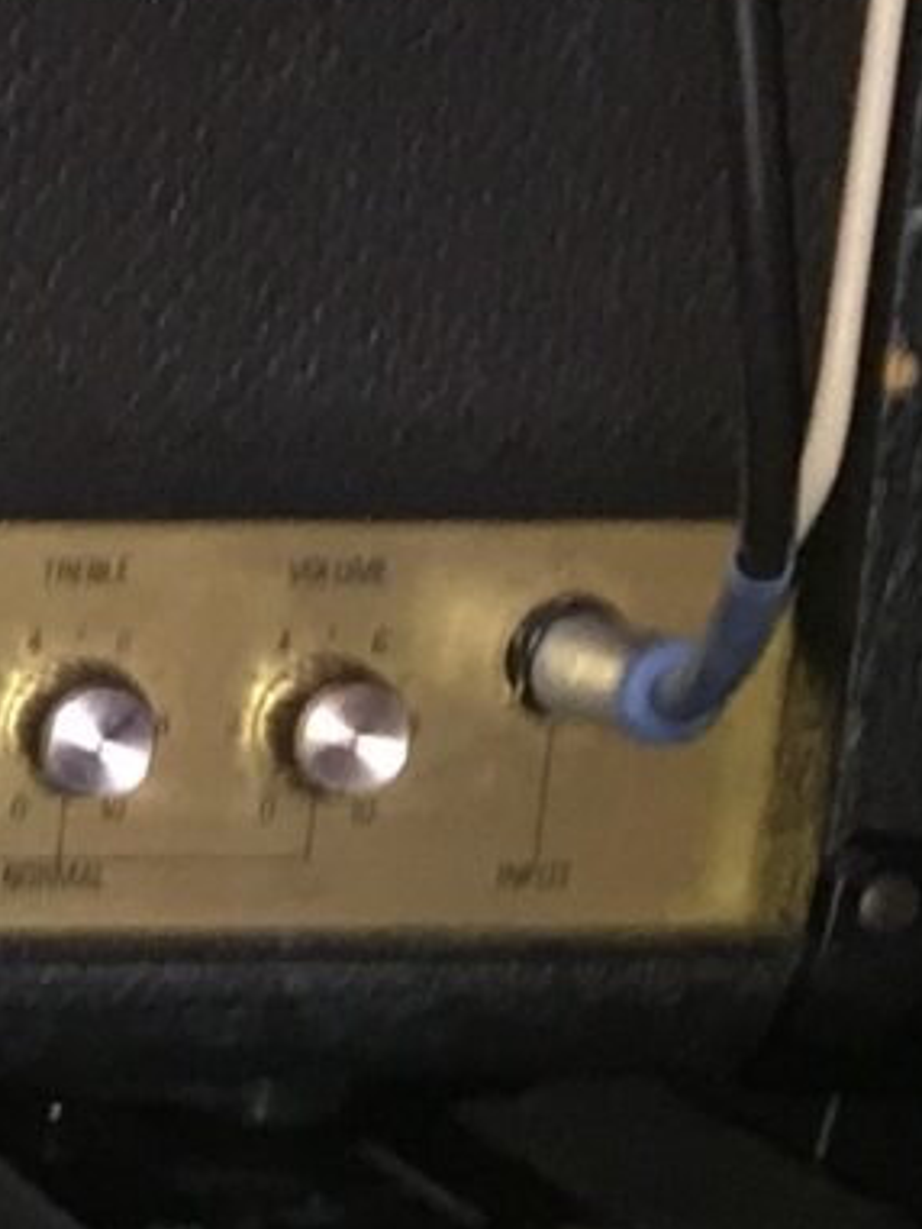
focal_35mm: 195
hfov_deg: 6.9
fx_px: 6921
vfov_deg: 9.6
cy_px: 2274
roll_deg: -0.6
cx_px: -1718
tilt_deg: -19.0
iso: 160
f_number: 2.2
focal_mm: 4.15
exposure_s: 1/16
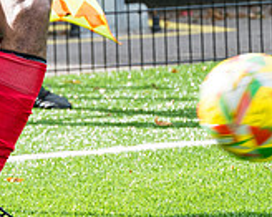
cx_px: -220
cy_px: -67
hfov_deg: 4.5
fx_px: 3451
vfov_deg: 3.6
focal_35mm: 429
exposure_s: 1/1000
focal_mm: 98
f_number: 4
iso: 400
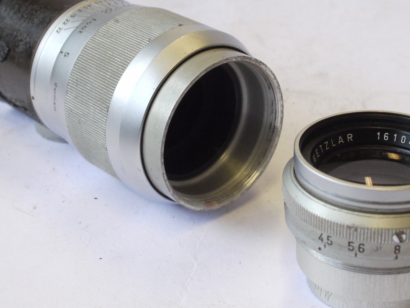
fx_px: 995
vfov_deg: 17.6
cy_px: 132
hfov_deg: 23.3
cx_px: 219
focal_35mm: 84
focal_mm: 30
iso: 800
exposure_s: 1/100
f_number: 8
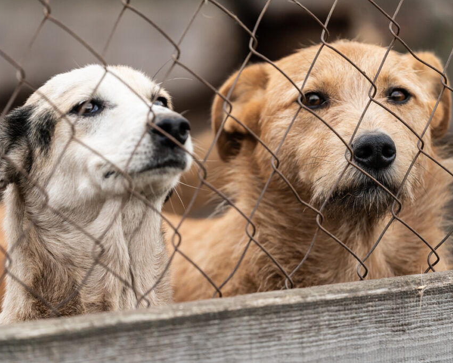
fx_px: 5001
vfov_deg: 4.2
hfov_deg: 5.2
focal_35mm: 373
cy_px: 181
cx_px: 209
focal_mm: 330
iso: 640
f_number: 5.6
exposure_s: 1/500
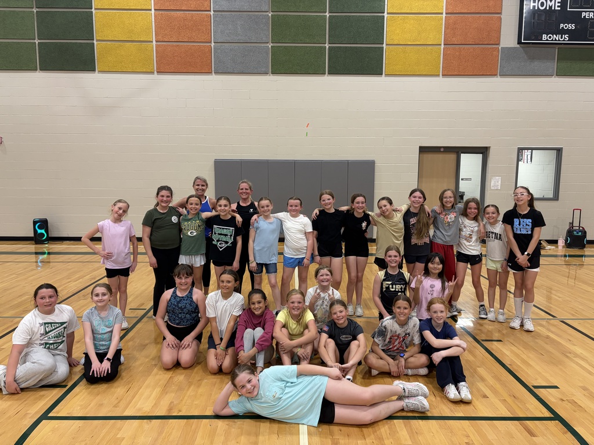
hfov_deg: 67.3
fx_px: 446
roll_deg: -0.2
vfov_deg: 53.1
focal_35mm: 26
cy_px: 222
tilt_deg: -6.7
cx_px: 297
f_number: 1.6
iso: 160
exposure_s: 1/60
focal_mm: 5.96
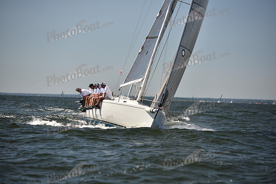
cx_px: 138
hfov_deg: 14.7
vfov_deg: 9.8
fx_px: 1074
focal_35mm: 140
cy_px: 92
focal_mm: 140
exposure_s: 1/1600
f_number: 3.5
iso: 250
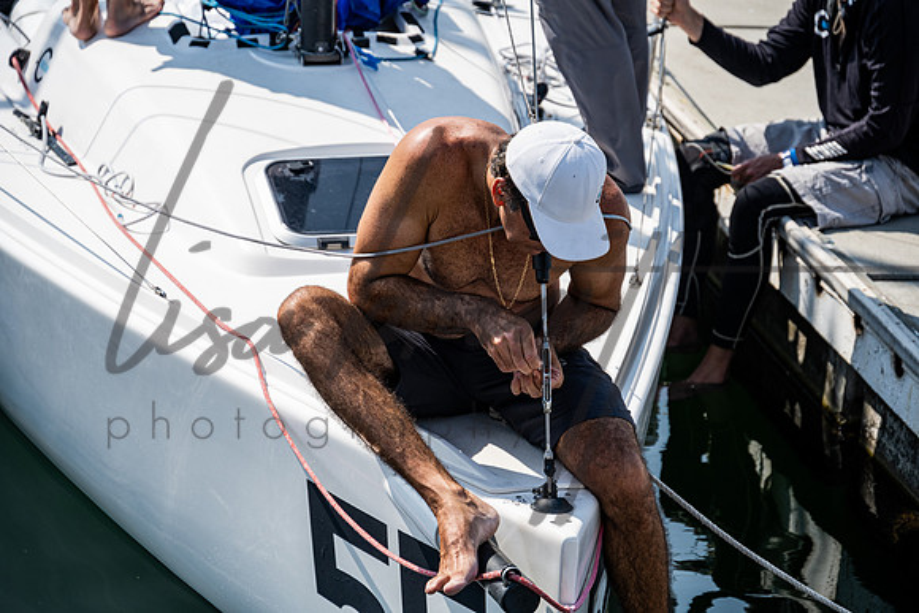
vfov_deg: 9.2
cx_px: 460
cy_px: 306
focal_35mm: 150
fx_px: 3830
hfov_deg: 13.7
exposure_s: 1/500
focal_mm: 150
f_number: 6.3
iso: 125
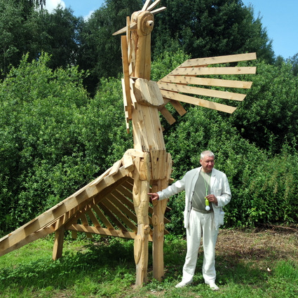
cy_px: 147
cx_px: 156
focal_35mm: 39
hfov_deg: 42.8
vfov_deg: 42.8
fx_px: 380
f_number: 5.6
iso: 100
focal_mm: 20
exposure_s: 1/250
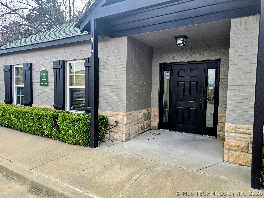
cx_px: 132
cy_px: 99
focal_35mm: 23
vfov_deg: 58.9
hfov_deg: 73.9
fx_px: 175
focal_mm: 6.3
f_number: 1.7
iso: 20
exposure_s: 1/180
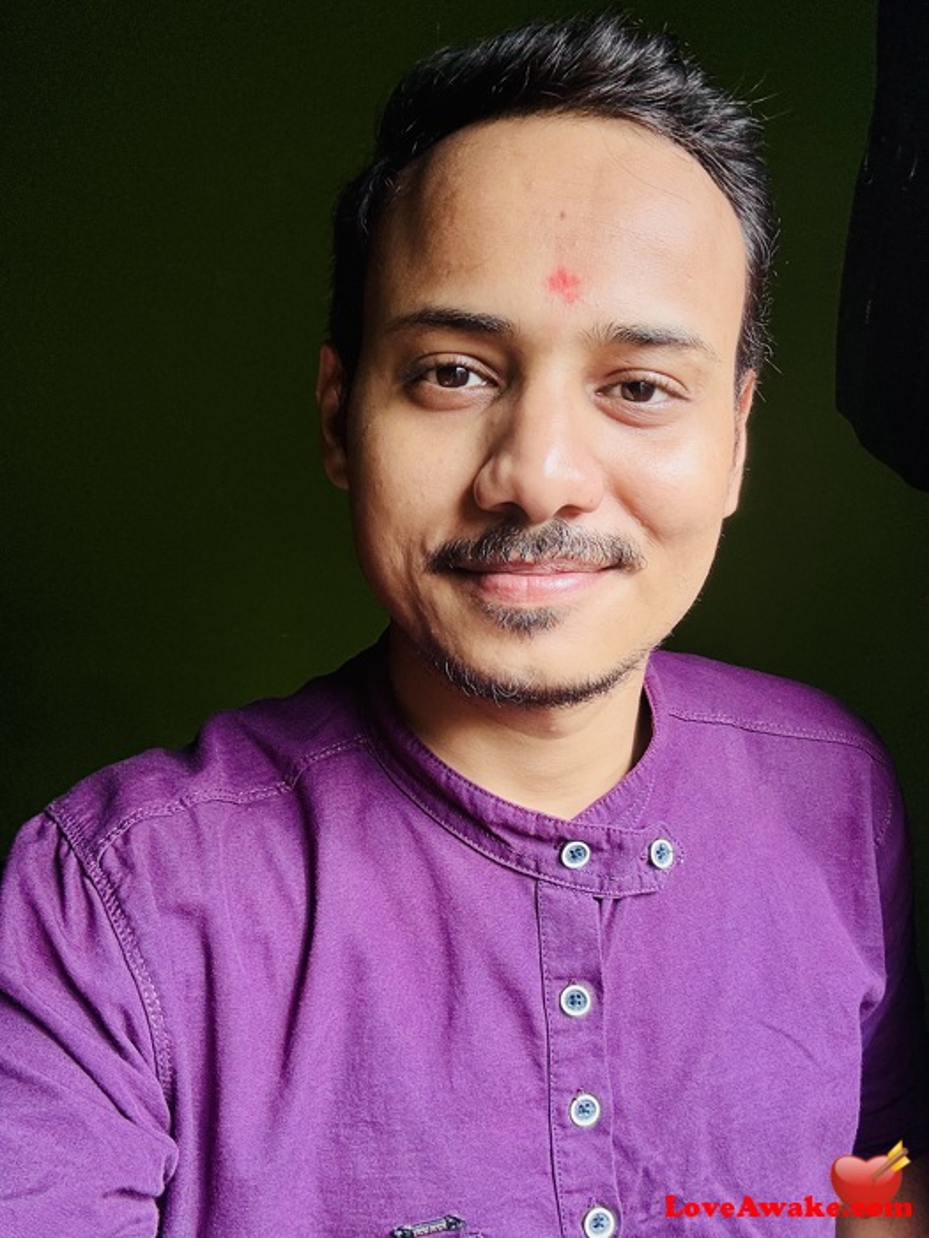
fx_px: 1073
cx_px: 464
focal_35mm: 30
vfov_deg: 60.0
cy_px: 619
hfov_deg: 46.8
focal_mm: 2.69
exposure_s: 1/121
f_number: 1.9
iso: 50
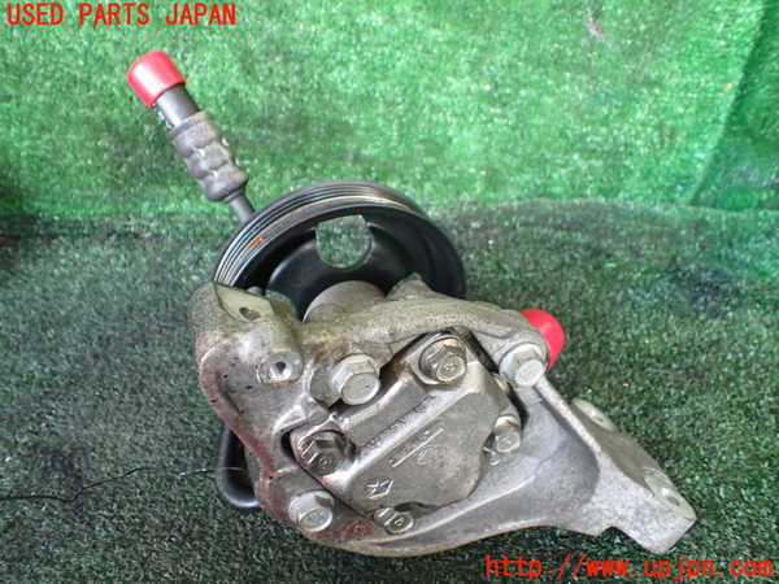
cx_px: 390
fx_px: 675
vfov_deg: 46.8
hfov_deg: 60.0
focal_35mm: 30
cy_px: 292
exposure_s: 1/125
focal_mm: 5.4
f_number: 2.3
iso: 800
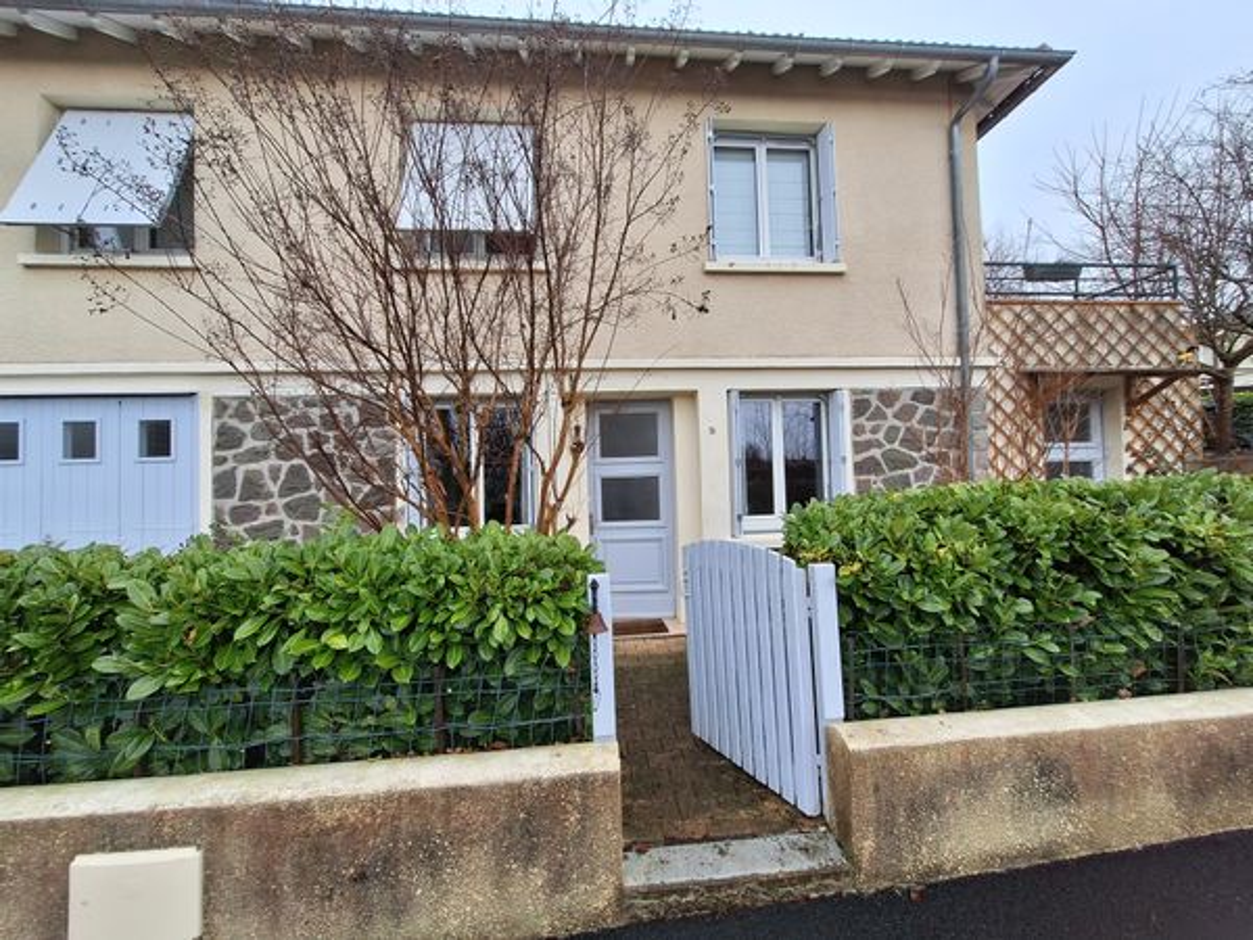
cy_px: 470
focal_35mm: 13
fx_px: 471
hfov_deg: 106.2
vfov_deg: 89.9
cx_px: 626
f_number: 2.2
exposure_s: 1/538
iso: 40
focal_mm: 1.74
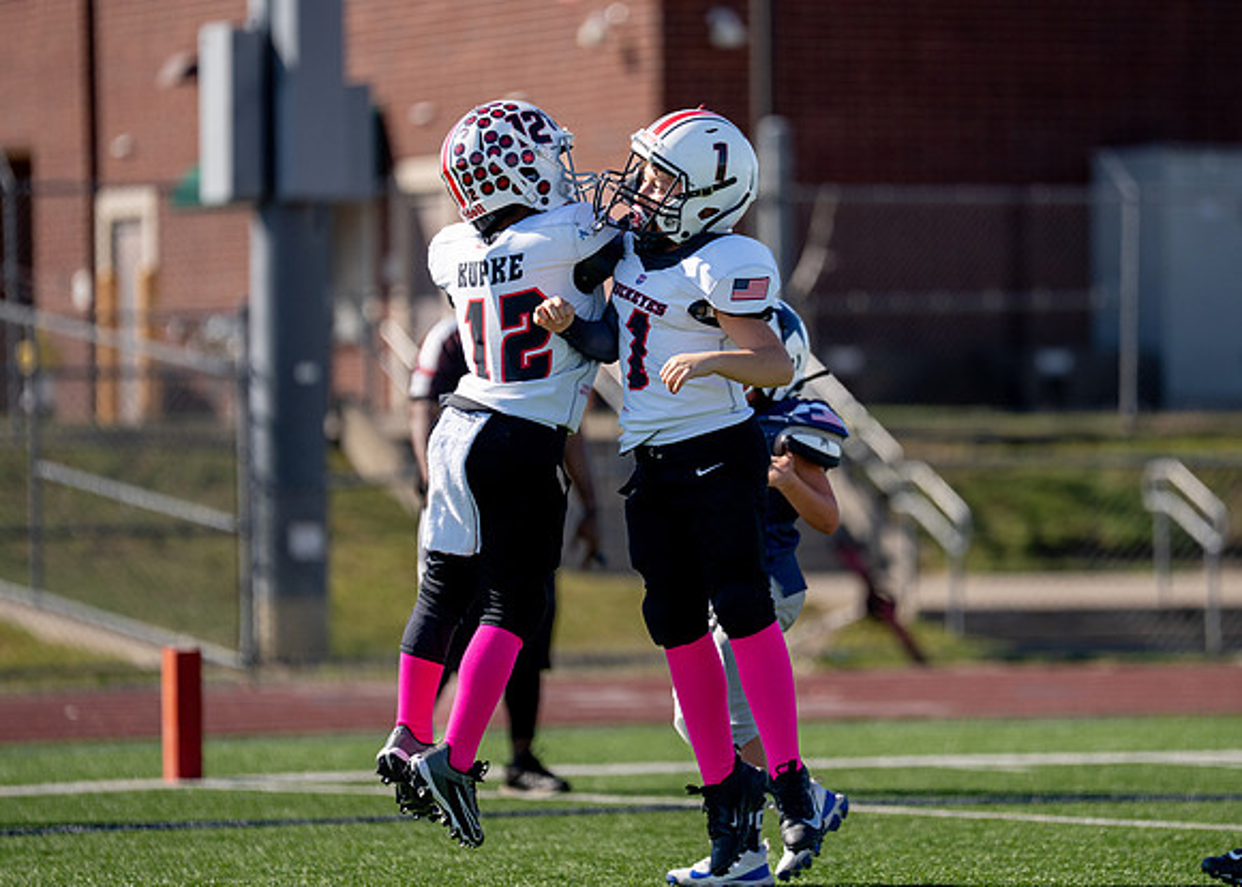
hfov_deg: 8.7
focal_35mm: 231
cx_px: 680
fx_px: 8153
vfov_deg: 6.2
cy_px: 392
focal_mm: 197
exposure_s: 1/6400
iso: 320
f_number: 2.8
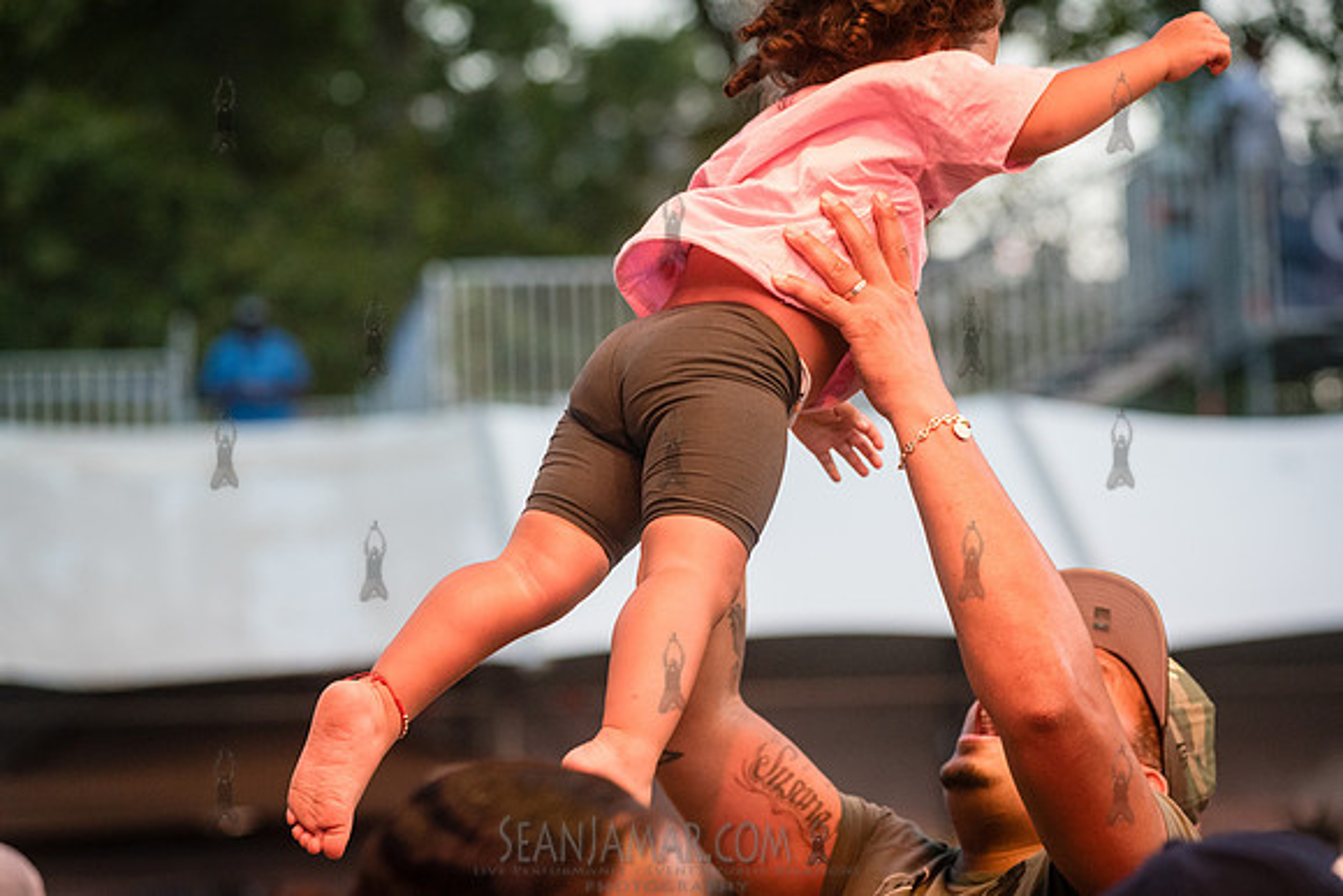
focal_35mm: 120
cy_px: 448
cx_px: 672
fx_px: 4478
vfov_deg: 11.4
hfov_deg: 17.1
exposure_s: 1/640
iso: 4000
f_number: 4
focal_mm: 120
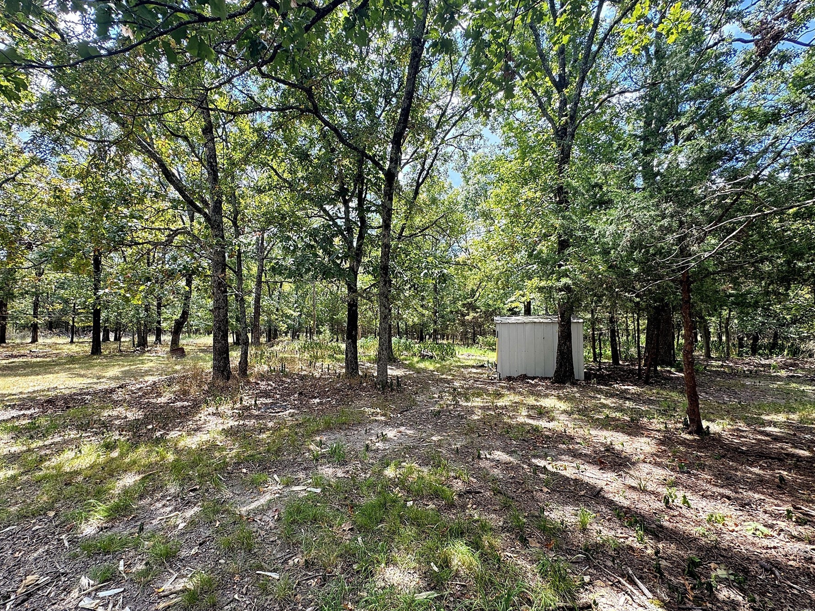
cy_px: 315
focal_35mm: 15
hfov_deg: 98.1
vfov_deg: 81.7
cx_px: 387
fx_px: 353
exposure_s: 1/226
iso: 40
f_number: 2.2
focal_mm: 2.2
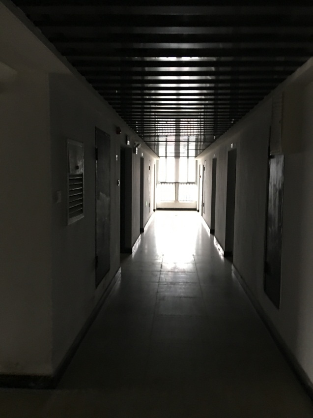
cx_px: 156
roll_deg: -0.1
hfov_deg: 48.2
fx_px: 350
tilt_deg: -7.7
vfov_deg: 61.7
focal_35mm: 29
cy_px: 209
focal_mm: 4.15
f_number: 2.2
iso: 100
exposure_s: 1/8
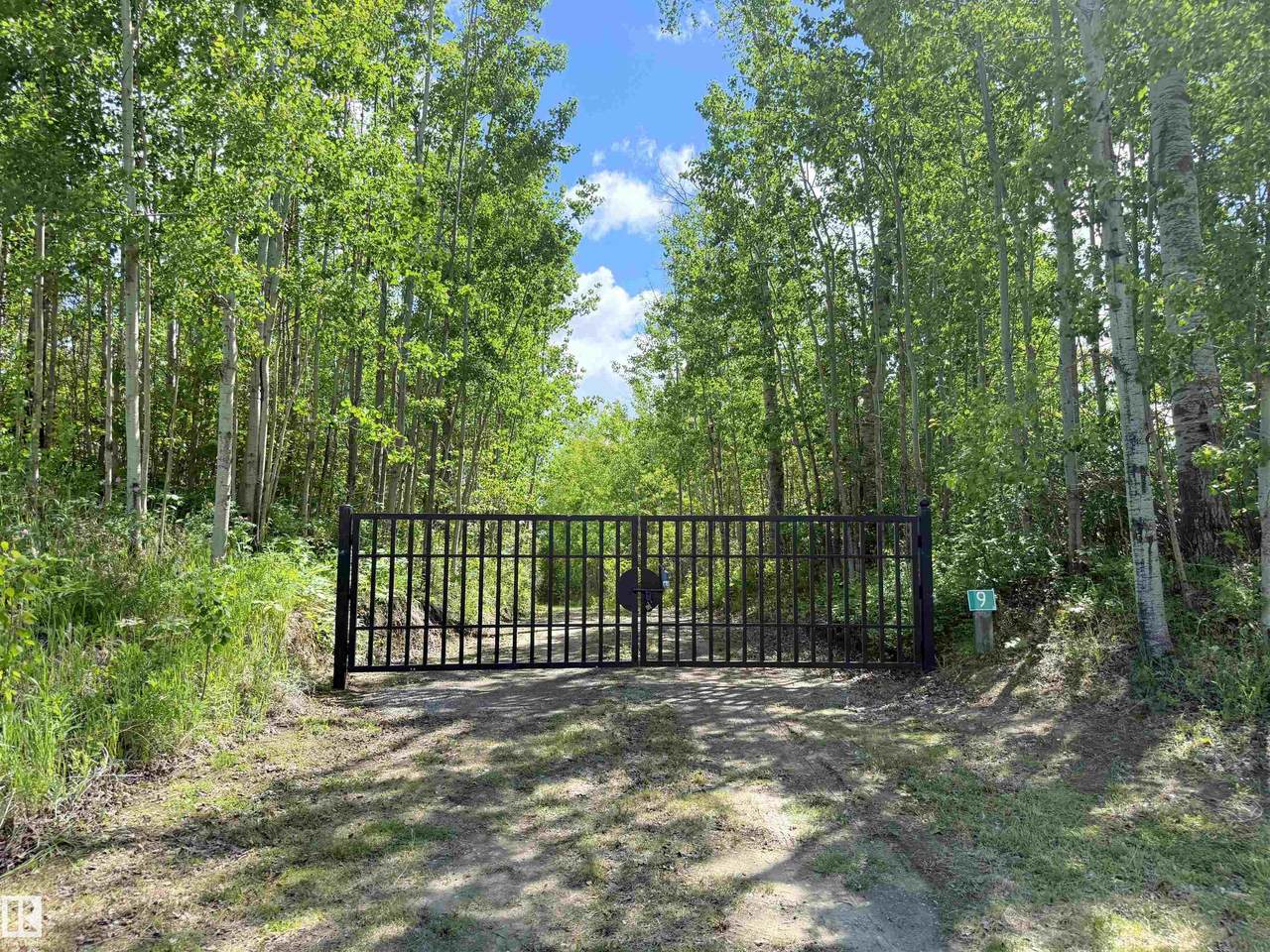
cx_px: 635
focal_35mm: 24
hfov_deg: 71.6
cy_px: 476
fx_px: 881
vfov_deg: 56.8
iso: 100
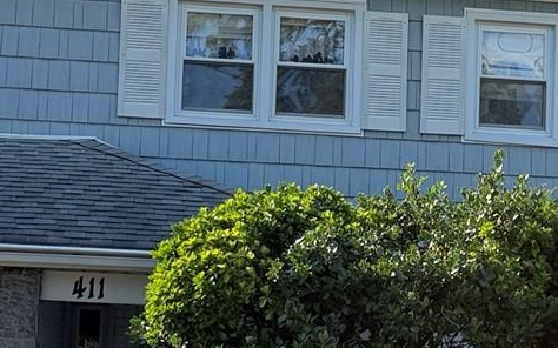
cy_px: 249
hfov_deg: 18.7
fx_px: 1672
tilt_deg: +8.3
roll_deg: -2.4
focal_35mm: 110
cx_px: 457
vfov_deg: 11.9
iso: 100
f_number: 1.78
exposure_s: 1/2611
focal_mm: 6.76
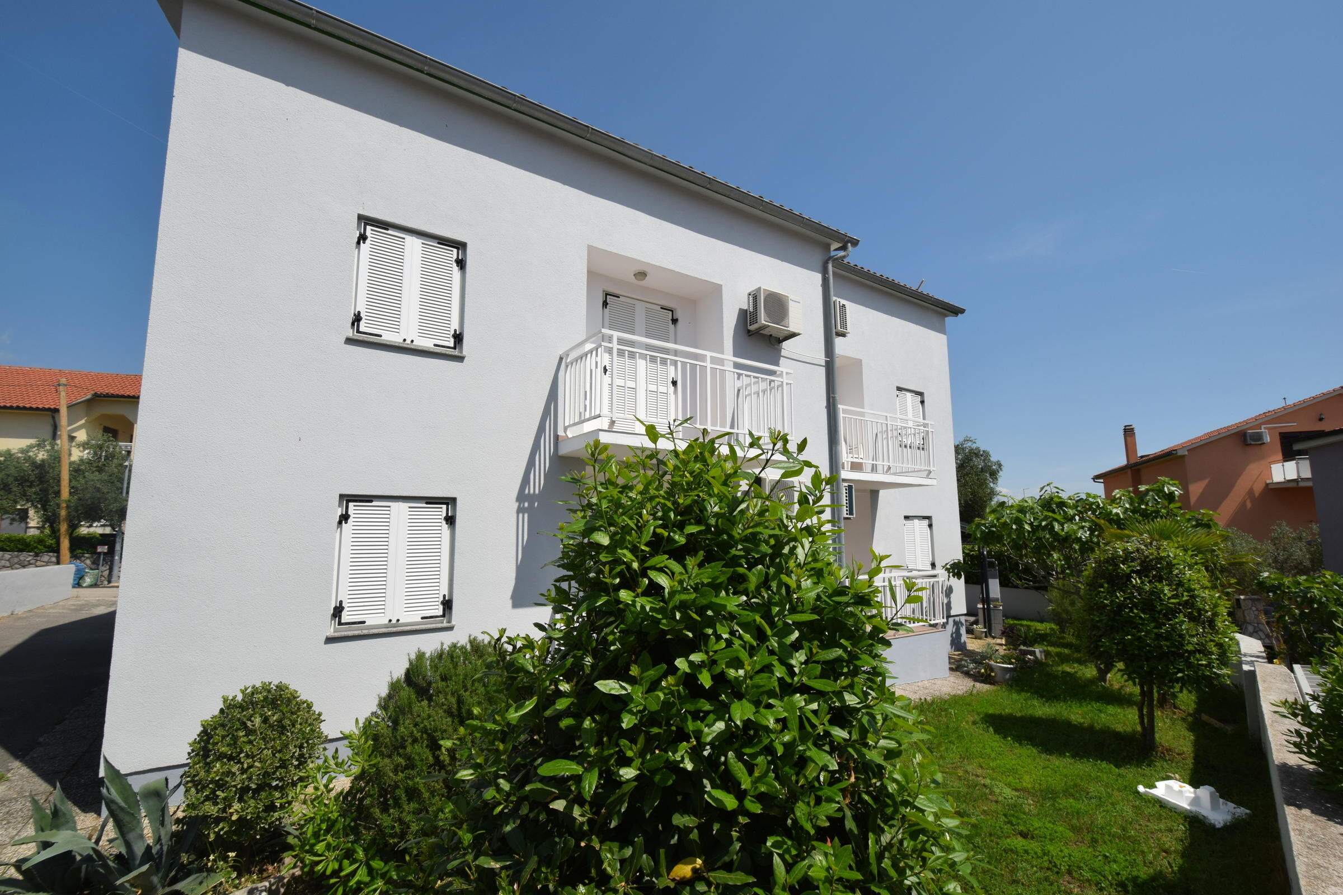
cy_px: 448
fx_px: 560
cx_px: 672
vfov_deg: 77.3
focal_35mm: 15
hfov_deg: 100.4
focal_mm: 10
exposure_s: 1/400
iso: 200
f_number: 10
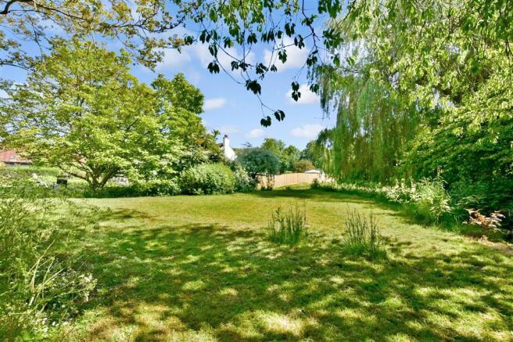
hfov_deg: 100.4
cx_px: 256
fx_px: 214
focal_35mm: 15
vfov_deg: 77.3
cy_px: 171
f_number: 11
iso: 400
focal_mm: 10
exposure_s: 1/500
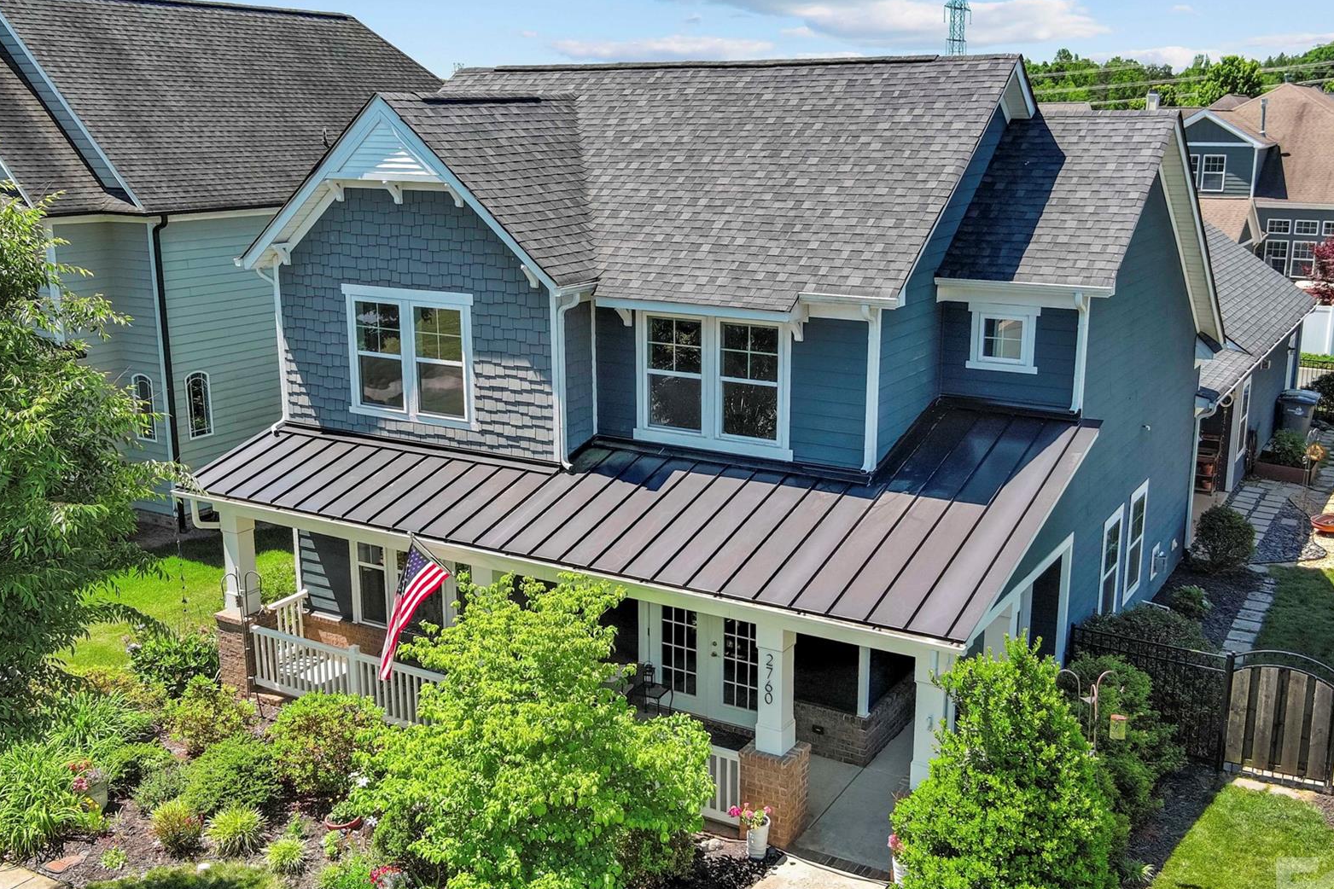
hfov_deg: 50.7
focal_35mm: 38
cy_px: 442
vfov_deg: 35.1
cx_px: 674
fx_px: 1408
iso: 100
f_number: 2.8
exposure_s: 1/750
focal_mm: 10.57
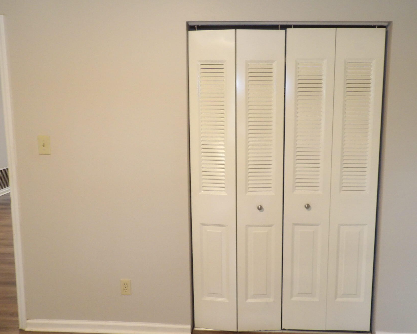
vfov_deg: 49.8
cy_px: 145
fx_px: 358
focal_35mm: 29
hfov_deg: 60.0
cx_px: 248
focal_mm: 4.3
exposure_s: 1/17
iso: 406
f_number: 3.2
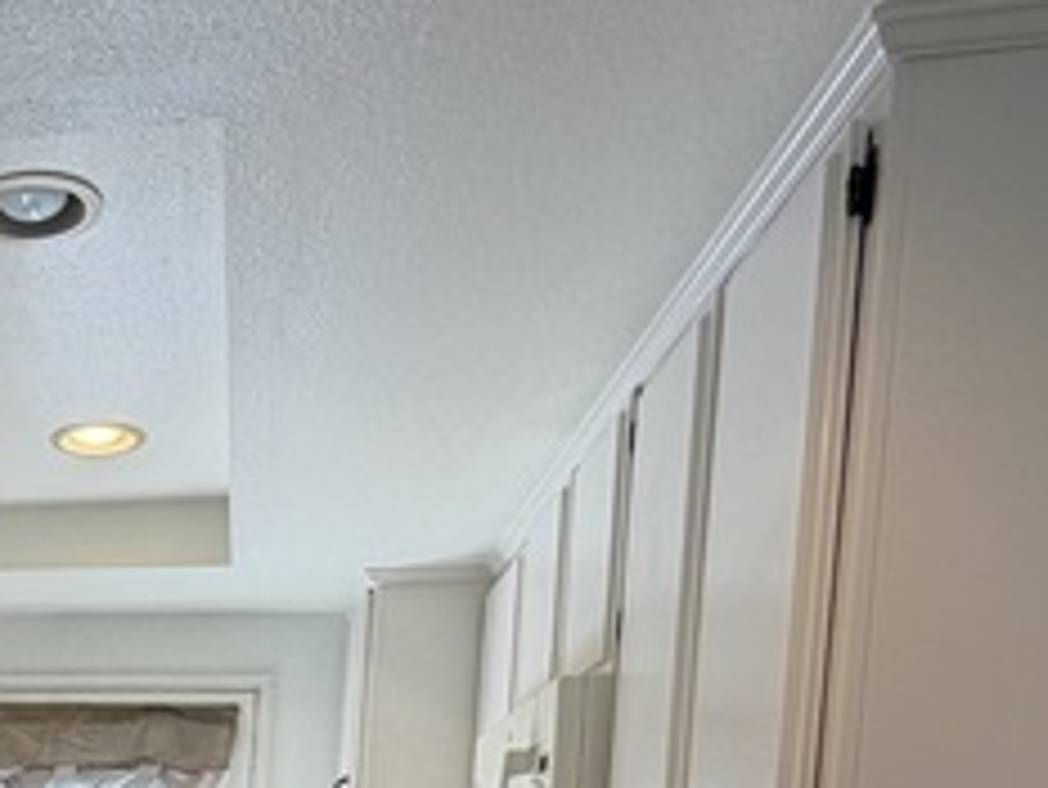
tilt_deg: -4.1
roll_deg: -1.9
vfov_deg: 26.3
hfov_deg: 33.8
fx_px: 1454
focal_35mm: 48
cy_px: 991
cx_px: -139
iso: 64
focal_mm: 2.22
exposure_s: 1/120
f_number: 2.2
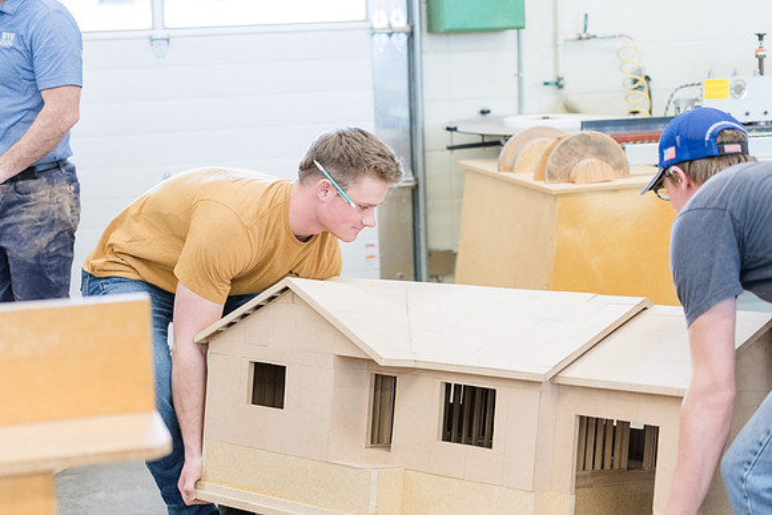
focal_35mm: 70
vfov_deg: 19.5
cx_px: 386
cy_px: 258
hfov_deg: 28.8
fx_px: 1501
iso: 2000
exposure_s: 1/320
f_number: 2.8
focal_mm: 70
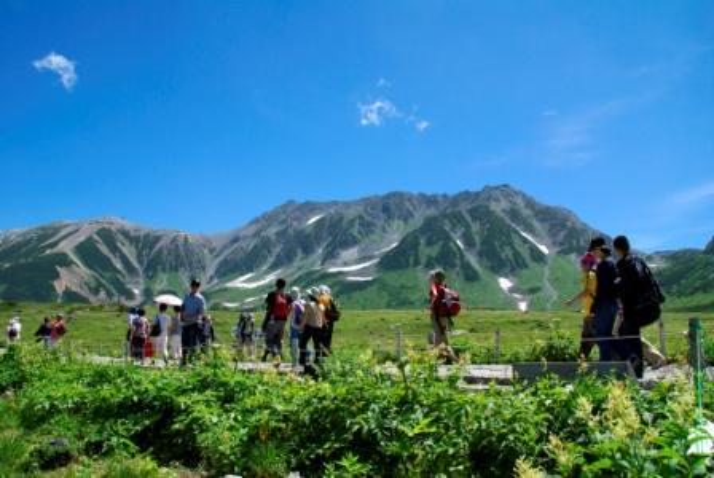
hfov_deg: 61.9
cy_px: 239
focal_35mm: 30
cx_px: 357
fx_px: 596
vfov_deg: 43.7
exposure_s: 1/500
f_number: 8
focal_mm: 20
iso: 100
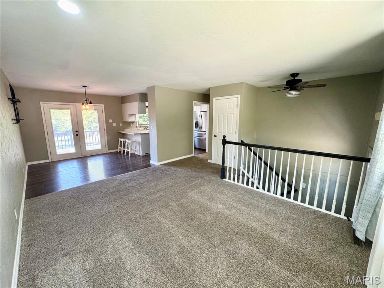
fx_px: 155
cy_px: 144
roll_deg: -0.6
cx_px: 192
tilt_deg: -9.2
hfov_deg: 102.1
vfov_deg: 85.7
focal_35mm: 14
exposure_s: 1/60
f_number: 2.2
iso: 160
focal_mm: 2.22
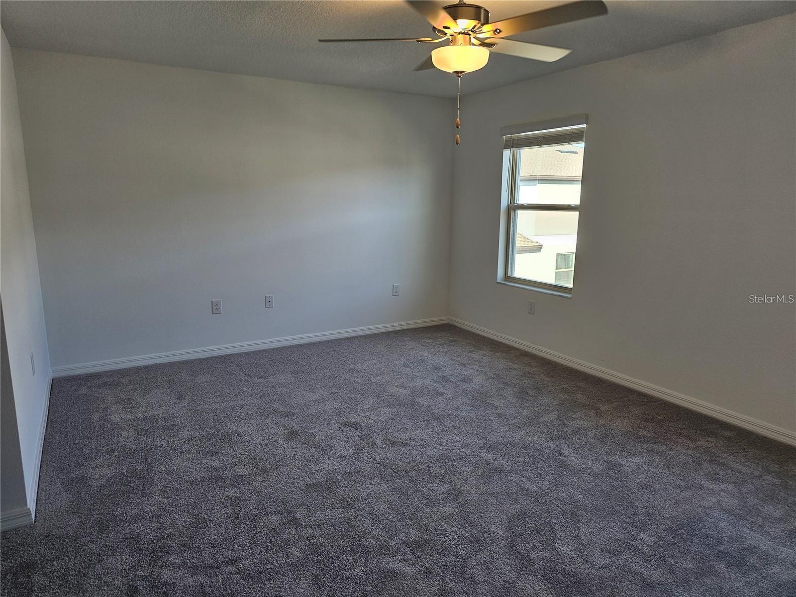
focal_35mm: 23
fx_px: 529
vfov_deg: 58.9
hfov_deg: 73.9
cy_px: 298
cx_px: 398
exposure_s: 1/120
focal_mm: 6.3
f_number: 1.7
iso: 64
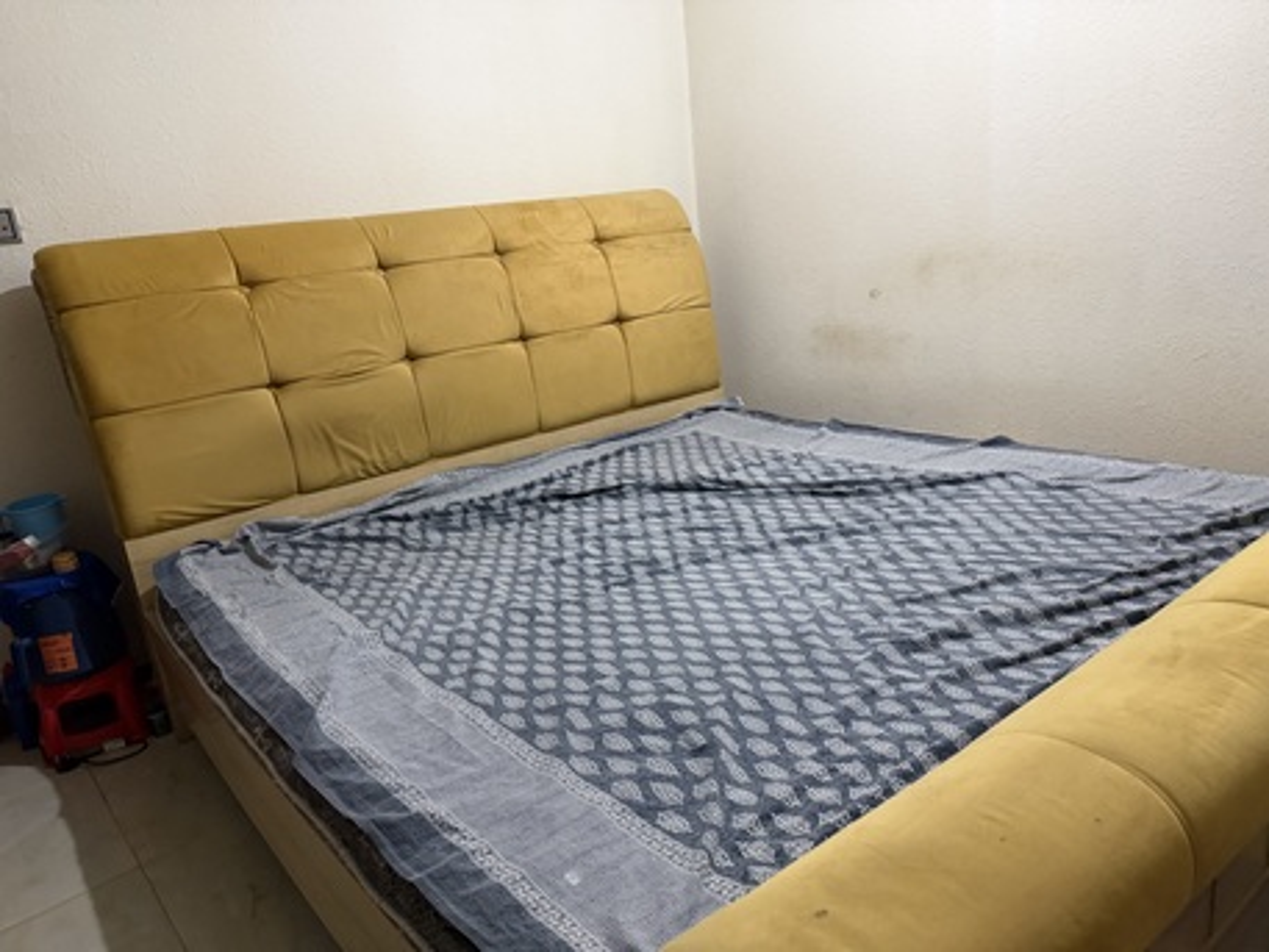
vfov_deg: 56.8
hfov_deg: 71.6
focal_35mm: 24
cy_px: 476
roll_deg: +6.4
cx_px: 634
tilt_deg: -15.7
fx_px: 880
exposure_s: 1/60
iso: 640
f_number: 1.78
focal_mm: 6.76
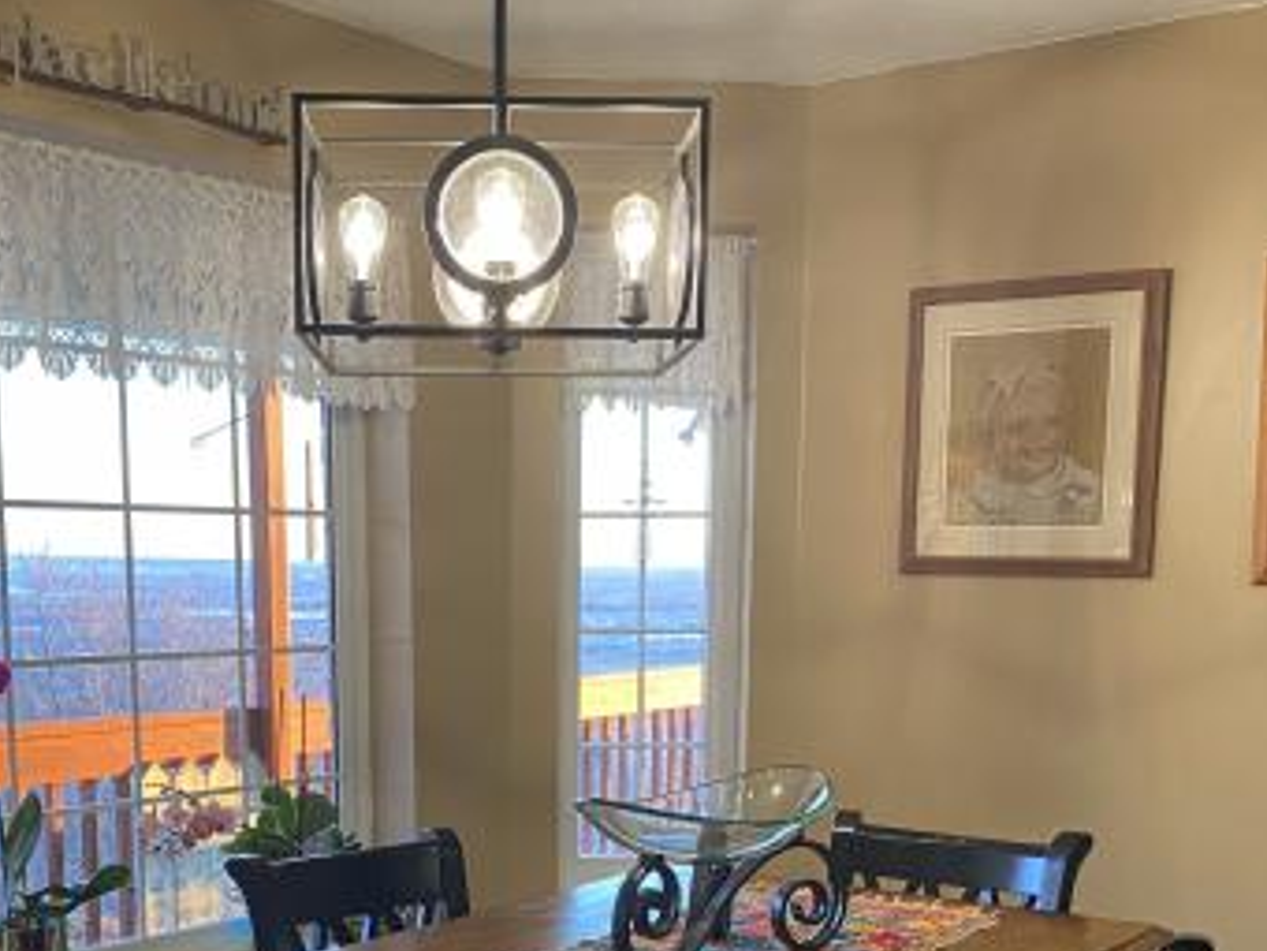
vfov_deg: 28.5
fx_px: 1793
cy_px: 858
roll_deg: -0.2
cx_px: 518
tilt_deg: -8.4
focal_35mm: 49
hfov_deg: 38.8
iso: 160
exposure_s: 1/60
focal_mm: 4.25
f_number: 1.8
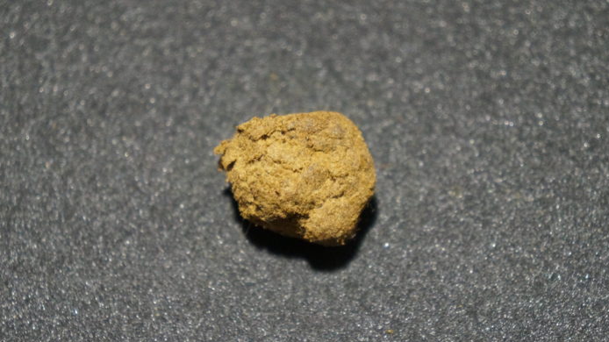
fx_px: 1543
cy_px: 189
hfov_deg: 22.3
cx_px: 295
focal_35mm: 96
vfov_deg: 12.7
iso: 3200
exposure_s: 1/40
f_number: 5.6
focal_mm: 55
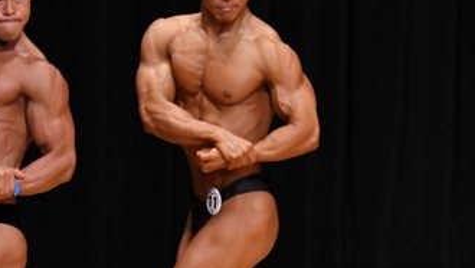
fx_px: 8355
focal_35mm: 663
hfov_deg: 3.3
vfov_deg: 1.8
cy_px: 242
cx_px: -73
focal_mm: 180
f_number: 5.6
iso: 4000
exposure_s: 1/400
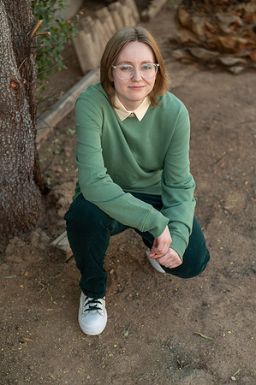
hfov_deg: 19.4
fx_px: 748
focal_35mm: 70
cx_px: 128
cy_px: 192
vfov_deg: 28.9
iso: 200
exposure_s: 1/200
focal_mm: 70
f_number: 4
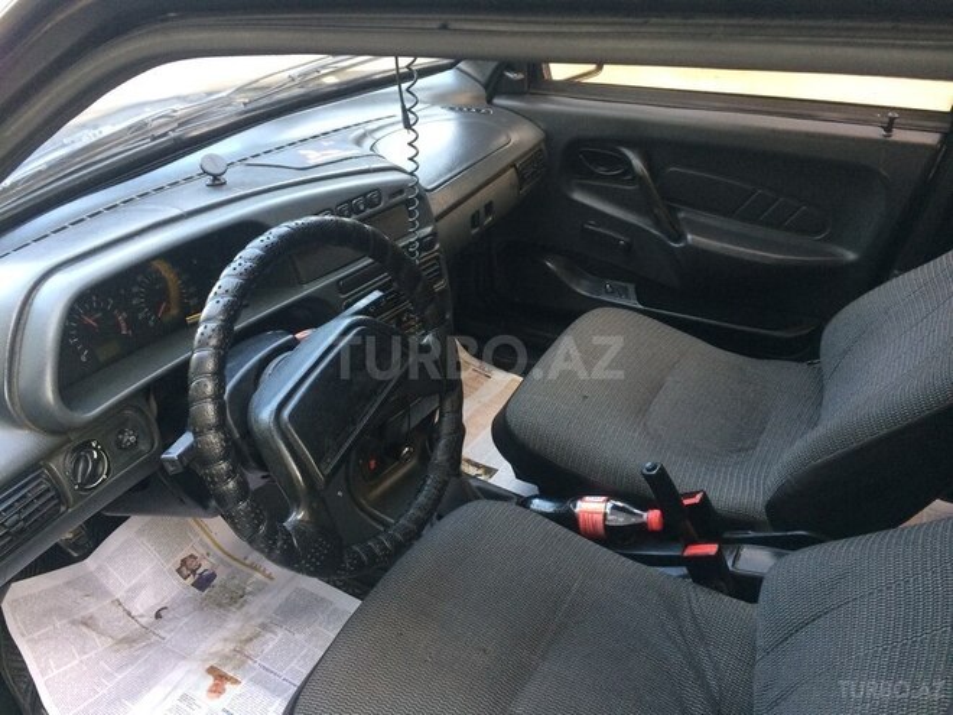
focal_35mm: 29
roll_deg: +5.6
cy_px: 358
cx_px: 476
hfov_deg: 61.7
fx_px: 798
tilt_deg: -32.4
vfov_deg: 48.2
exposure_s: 1/33
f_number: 2.2
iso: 200
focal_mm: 4.15
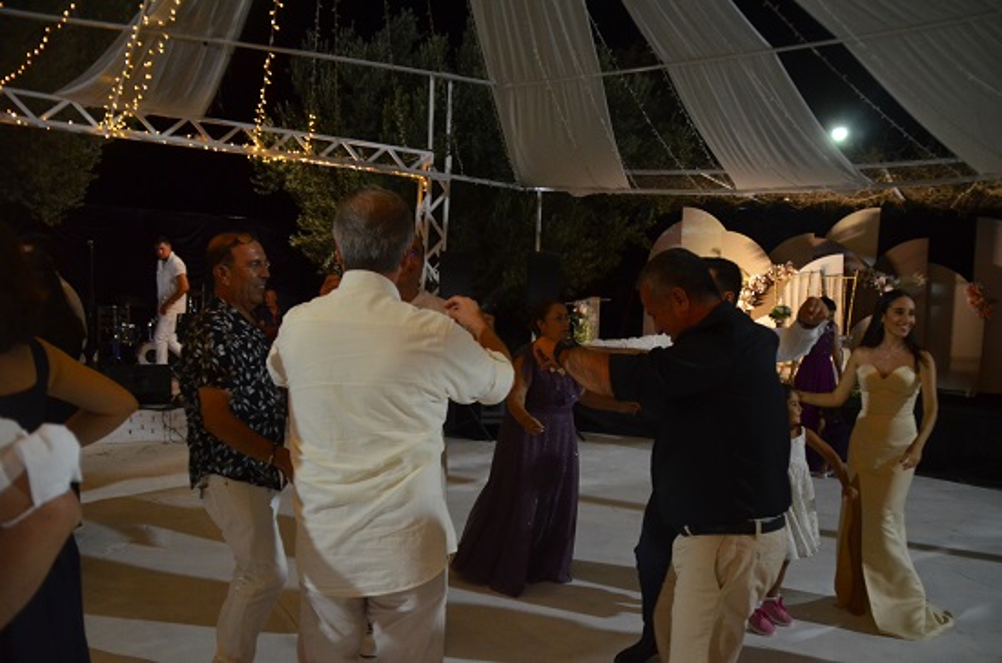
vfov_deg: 13.4
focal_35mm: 102
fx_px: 2832
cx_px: 501
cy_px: 332
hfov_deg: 20.1
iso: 1400
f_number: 5.3
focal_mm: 68
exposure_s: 1/125
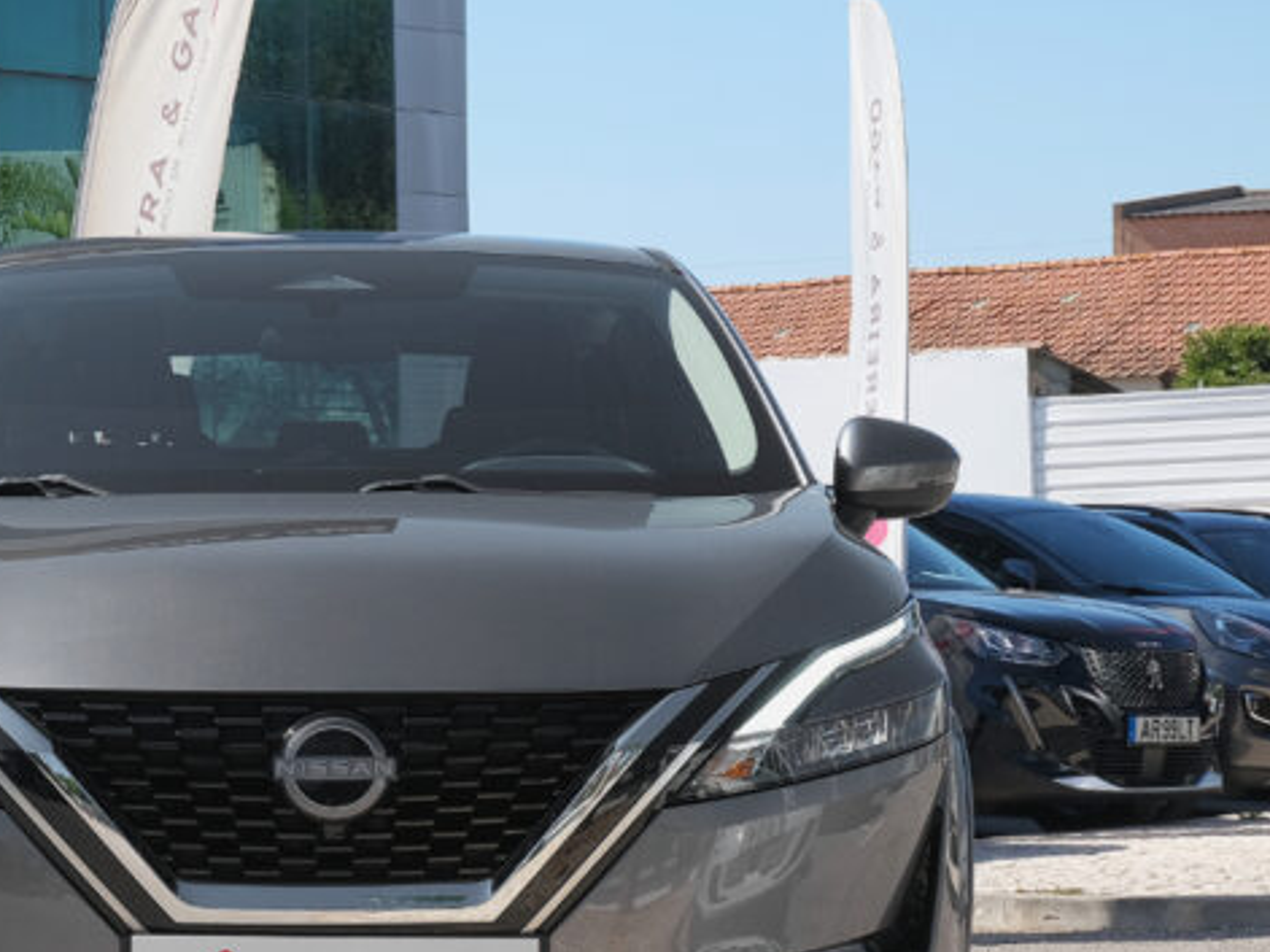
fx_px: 4291
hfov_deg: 16.8
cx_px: 348
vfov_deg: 12.6
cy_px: 721
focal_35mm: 117
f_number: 9
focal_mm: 37.4
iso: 160
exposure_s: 1/180
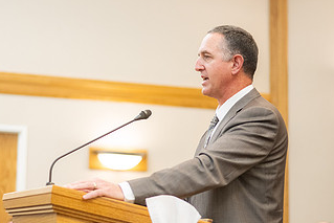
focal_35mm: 91
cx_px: 98
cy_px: 124
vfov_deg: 15.0
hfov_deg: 22.2
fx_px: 845
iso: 1600
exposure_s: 1/400
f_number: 1.8
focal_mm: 50
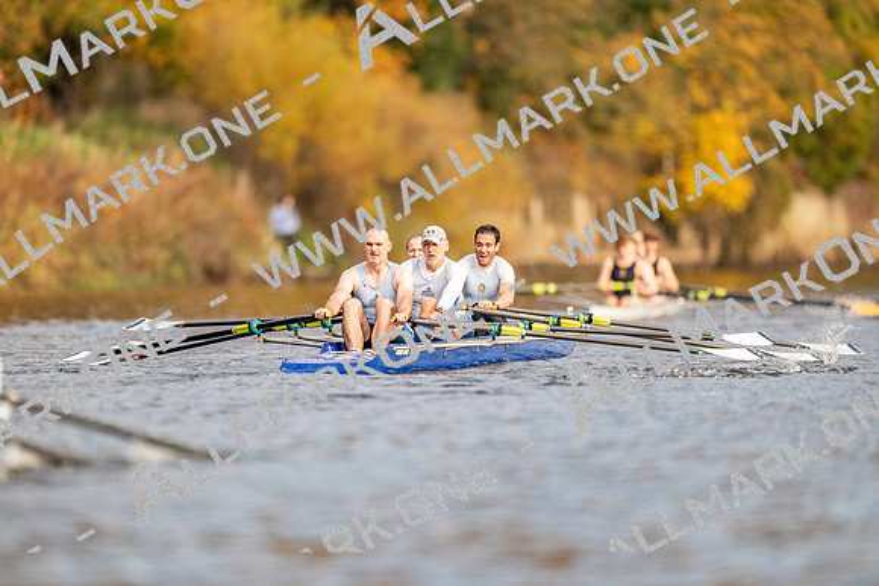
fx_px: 14653
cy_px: 293
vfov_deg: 2.3
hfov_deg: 3.4
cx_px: 440
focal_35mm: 600
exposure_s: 1/2500
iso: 2500
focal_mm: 600
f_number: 4
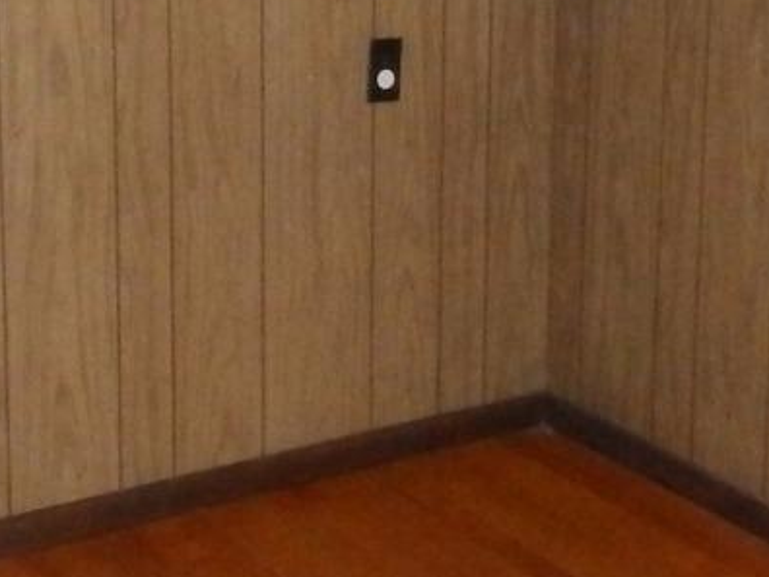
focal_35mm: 80
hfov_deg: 24.4
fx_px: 1777
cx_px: 289
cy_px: 23
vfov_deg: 18.0
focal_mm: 4
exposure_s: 1/30
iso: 1250
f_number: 8.6
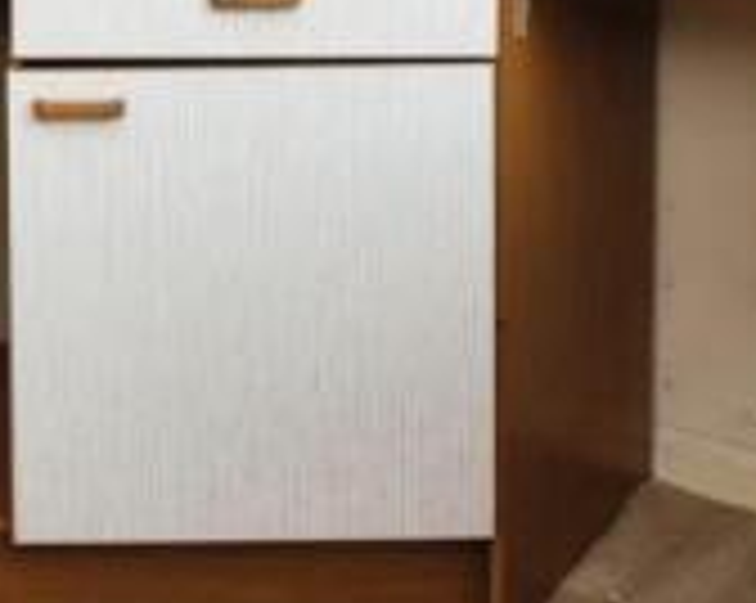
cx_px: -11
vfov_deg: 24.7
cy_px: -137
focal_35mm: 55
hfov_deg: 31.4
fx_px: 1229
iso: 400
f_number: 10
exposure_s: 1/60
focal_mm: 15
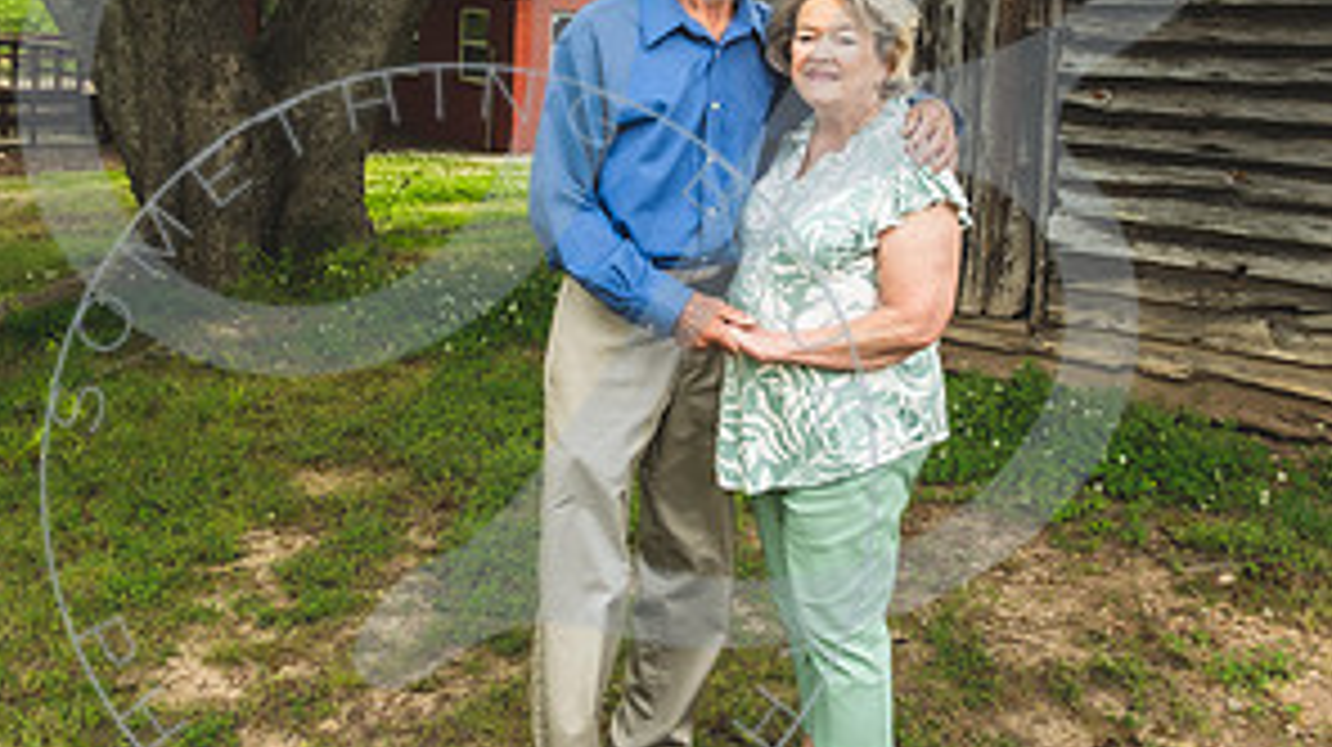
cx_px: 662
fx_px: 1800
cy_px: 140
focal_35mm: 51
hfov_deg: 40.6
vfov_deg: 23.1
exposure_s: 1/200
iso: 250
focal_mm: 32
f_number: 5.6
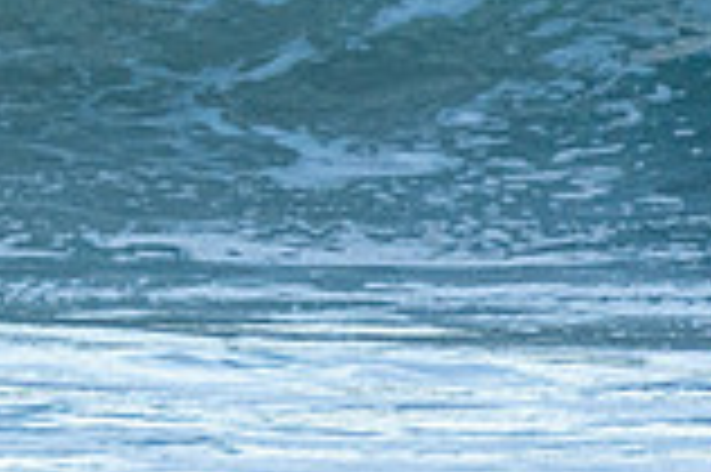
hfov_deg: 0.8
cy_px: -151
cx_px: -220
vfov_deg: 0.5
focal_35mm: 2651
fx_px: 52302
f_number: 5.6
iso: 560
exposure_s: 1/1250
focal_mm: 480
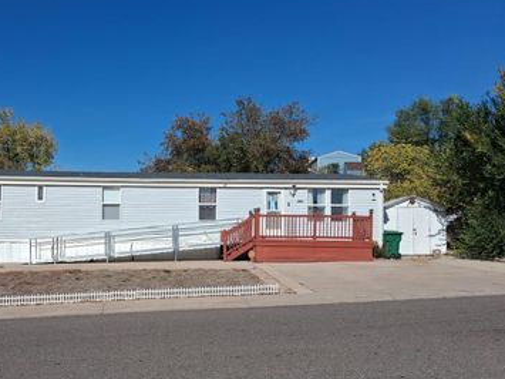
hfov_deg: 48.1
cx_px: 165
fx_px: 554
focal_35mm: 38
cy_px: 224
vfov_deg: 37.6
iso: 25
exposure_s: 1/1046
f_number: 1.8
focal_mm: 4
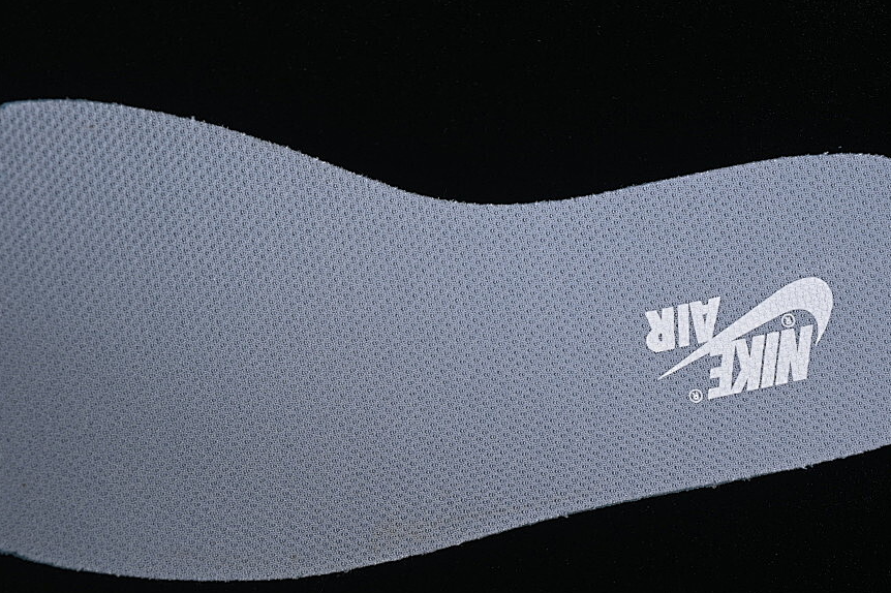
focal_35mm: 94
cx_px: 370
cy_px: 351
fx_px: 2325
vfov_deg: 14.5
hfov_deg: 21.7
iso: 160
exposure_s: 1/80
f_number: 7.1
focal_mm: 50
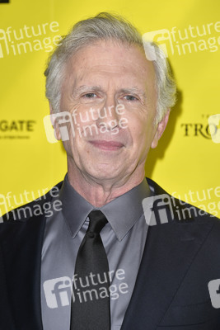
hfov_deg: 8.1
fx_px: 1557
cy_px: 165
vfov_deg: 12.1
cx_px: 110
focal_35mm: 170
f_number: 6.3
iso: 250
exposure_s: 1/250
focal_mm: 170
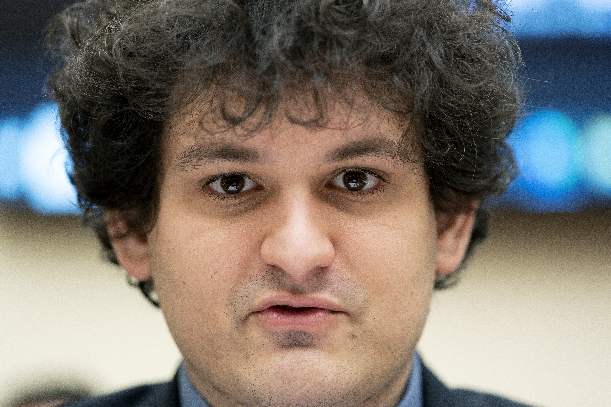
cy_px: 204
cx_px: 306
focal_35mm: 136
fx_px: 2308
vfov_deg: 10.1
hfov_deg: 15.1
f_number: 2.8
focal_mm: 136
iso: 1600
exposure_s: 1/250
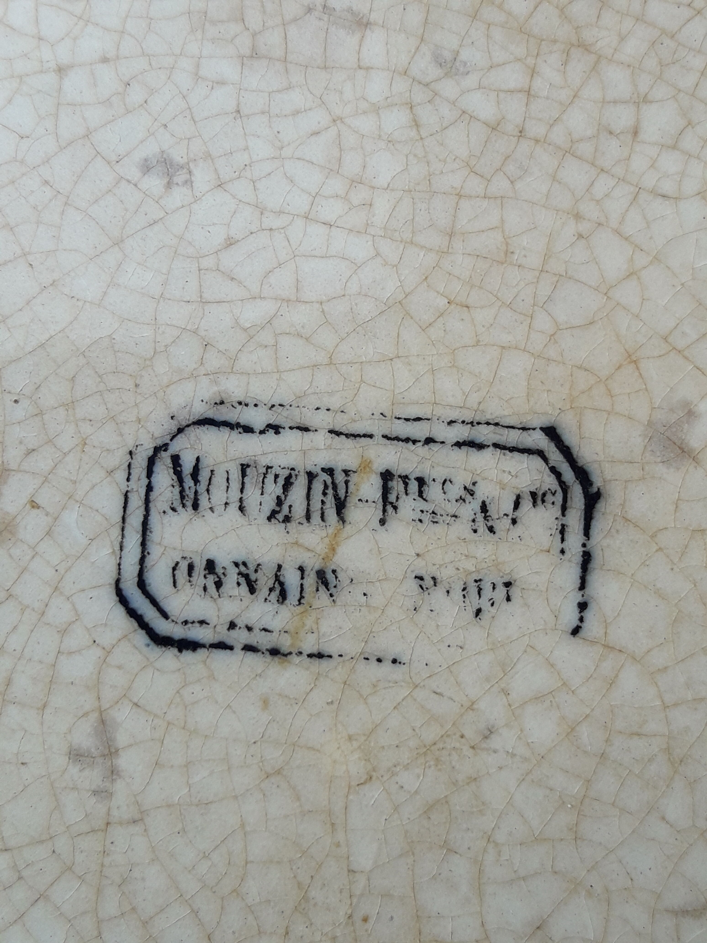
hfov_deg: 49.7
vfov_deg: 63.4
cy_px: 472
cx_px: 354
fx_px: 762
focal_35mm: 28
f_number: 1.9
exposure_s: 1/528
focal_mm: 3.7
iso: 40
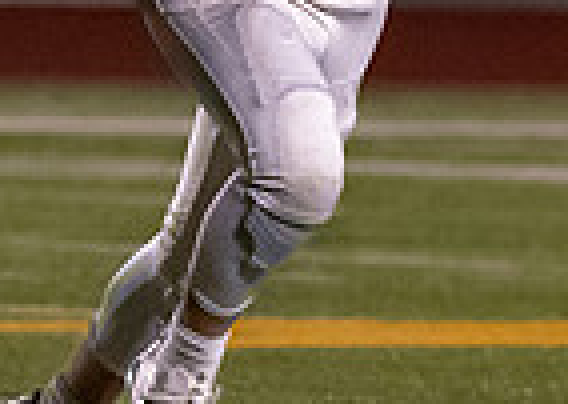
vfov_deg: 1.1
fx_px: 20522
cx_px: 180
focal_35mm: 1274
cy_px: 43
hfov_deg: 1.6
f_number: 2.8
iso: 4000
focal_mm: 135
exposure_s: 1/1250
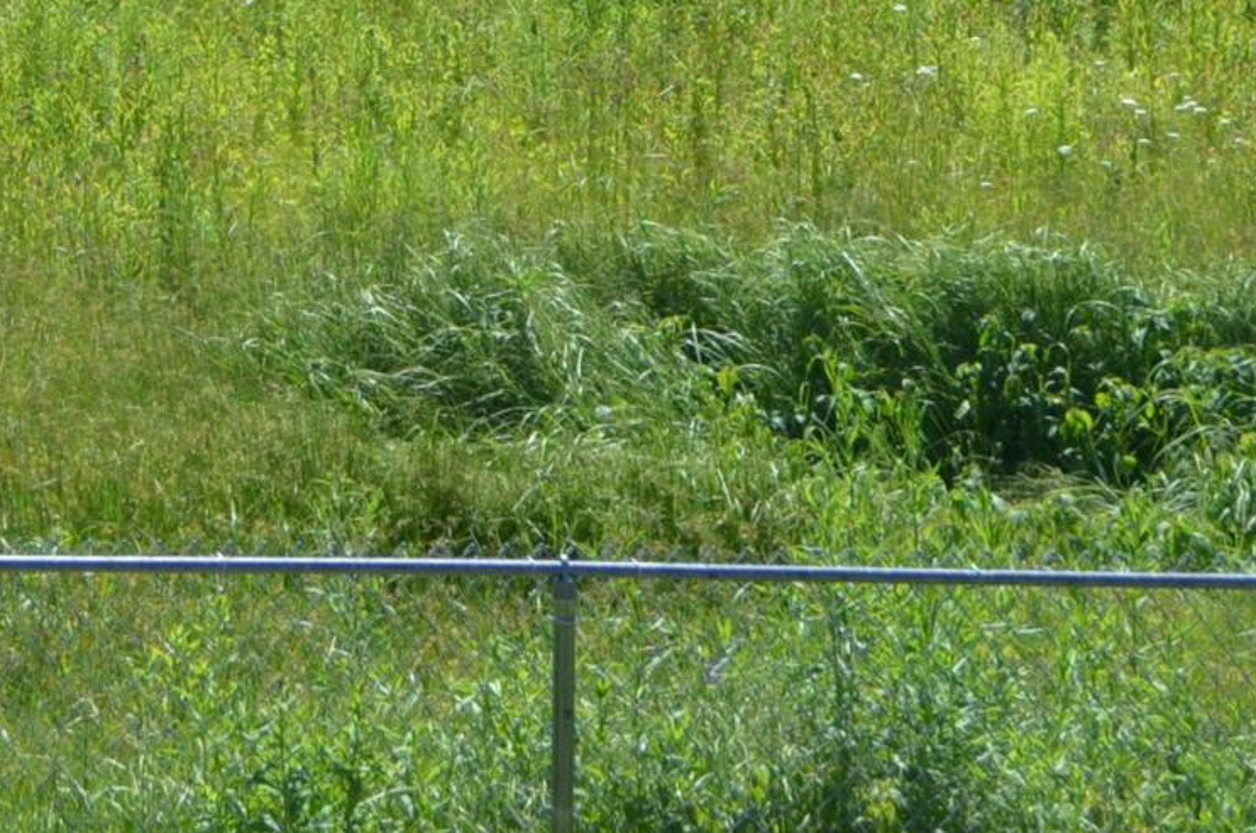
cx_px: -149
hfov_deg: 10.5
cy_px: -770
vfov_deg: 6.8
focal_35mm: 194
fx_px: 6757
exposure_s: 1/500
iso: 110
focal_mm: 32
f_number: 4.8
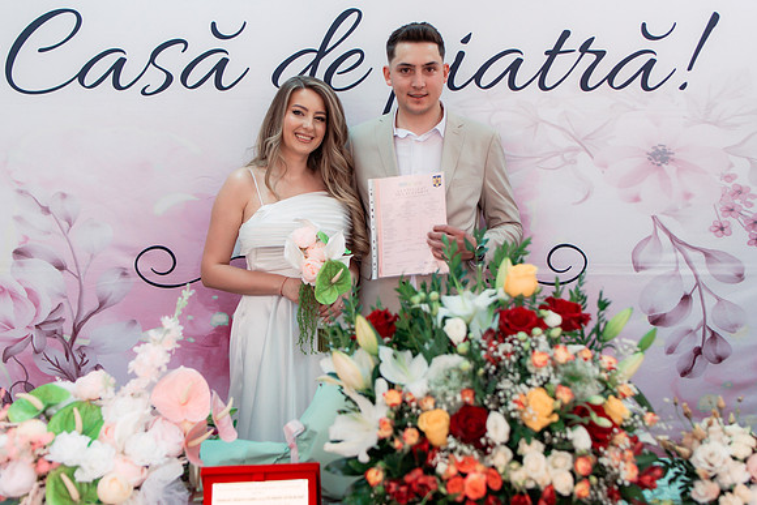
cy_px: 252
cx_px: 378
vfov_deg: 36.7
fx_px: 761
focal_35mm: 36
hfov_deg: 52.9
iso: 1000
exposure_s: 1/250
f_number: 2.8
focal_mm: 35
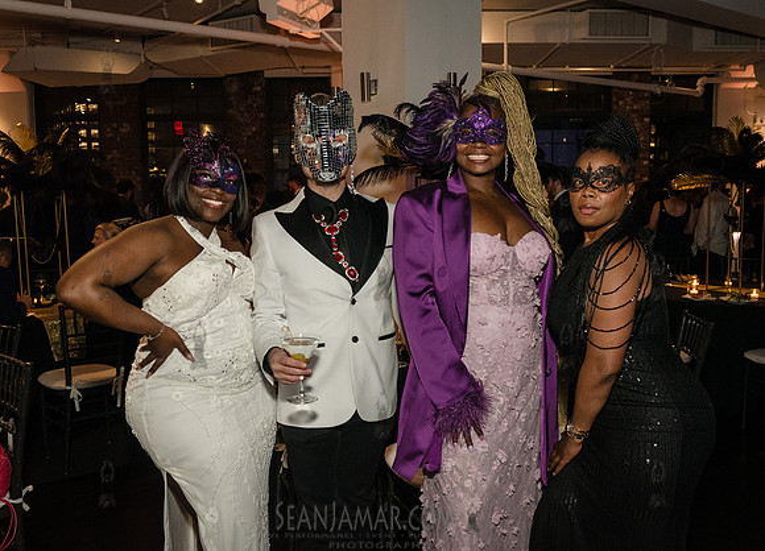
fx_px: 742
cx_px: 388
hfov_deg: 54.5
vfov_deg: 40.7
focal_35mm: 34
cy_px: 266
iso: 5000
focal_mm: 27
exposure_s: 1/160
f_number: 4.5
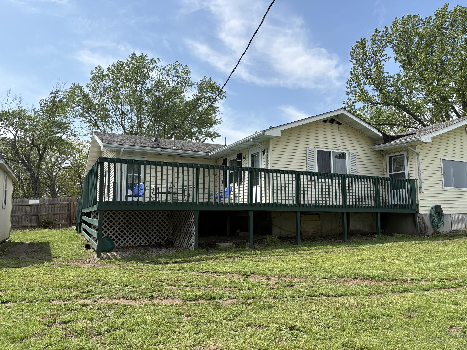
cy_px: 175
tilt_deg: +6.6
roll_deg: -0.1
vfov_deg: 53.1
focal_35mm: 26
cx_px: 234
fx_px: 351
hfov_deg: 67.3
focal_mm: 5.96
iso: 50
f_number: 1.6
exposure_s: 1/3125
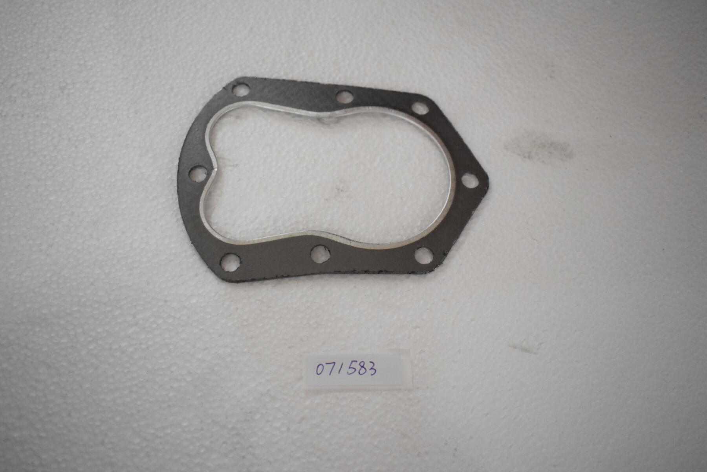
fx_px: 766
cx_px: 354
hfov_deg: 49.6
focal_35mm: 39
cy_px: 236
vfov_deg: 34.2
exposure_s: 1/100
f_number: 4
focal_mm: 26
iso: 3200
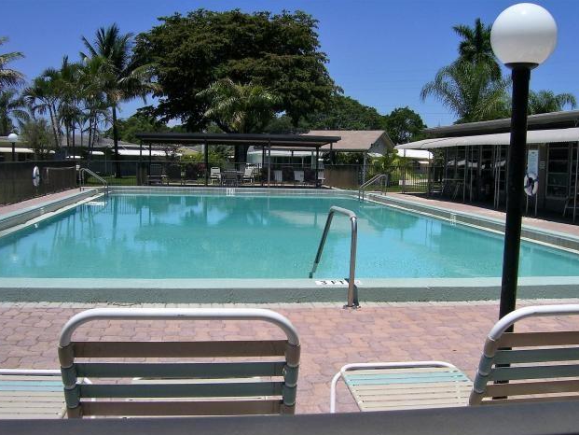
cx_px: 285
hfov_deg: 52.6
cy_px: 223
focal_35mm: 35
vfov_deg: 40.7
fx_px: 586
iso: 80
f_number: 4.8
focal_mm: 5.6
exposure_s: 1/1000
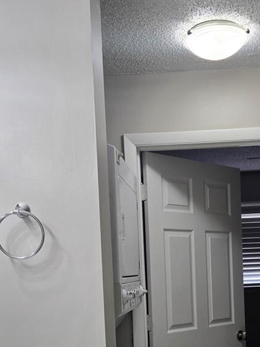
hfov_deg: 28.7
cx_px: 191
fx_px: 501
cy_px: 289
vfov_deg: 36.6
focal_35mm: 50
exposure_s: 1/120
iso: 80
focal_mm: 5.4
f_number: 1.8
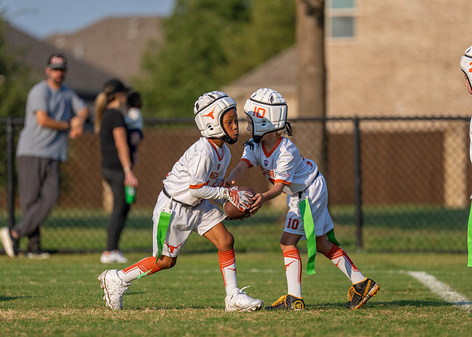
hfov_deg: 6.7
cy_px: 189
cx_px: 254
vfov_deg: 4.8
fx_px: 4059
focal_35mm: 303
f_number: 2.8
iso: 200
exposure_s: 1/3200
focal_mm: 200
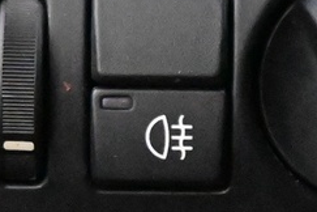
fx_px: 2157
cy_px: 200
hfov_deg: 8.3
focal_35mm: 245
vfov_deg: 5.6
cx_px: 373
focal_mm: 24.5
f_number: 4.2
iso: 14400
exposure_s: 1/40
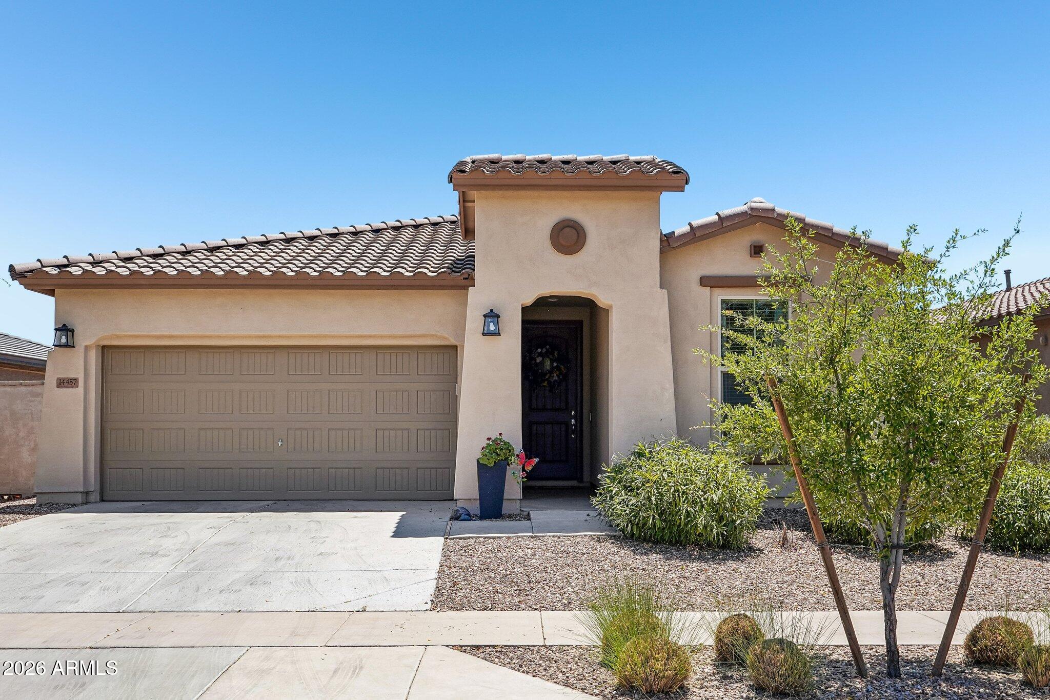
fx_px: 977
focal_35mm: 34
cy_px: 350
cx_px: 525
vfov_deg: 39.4
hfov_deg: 56.5
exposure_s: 1/800
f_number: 8
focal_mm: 33.5
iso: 400
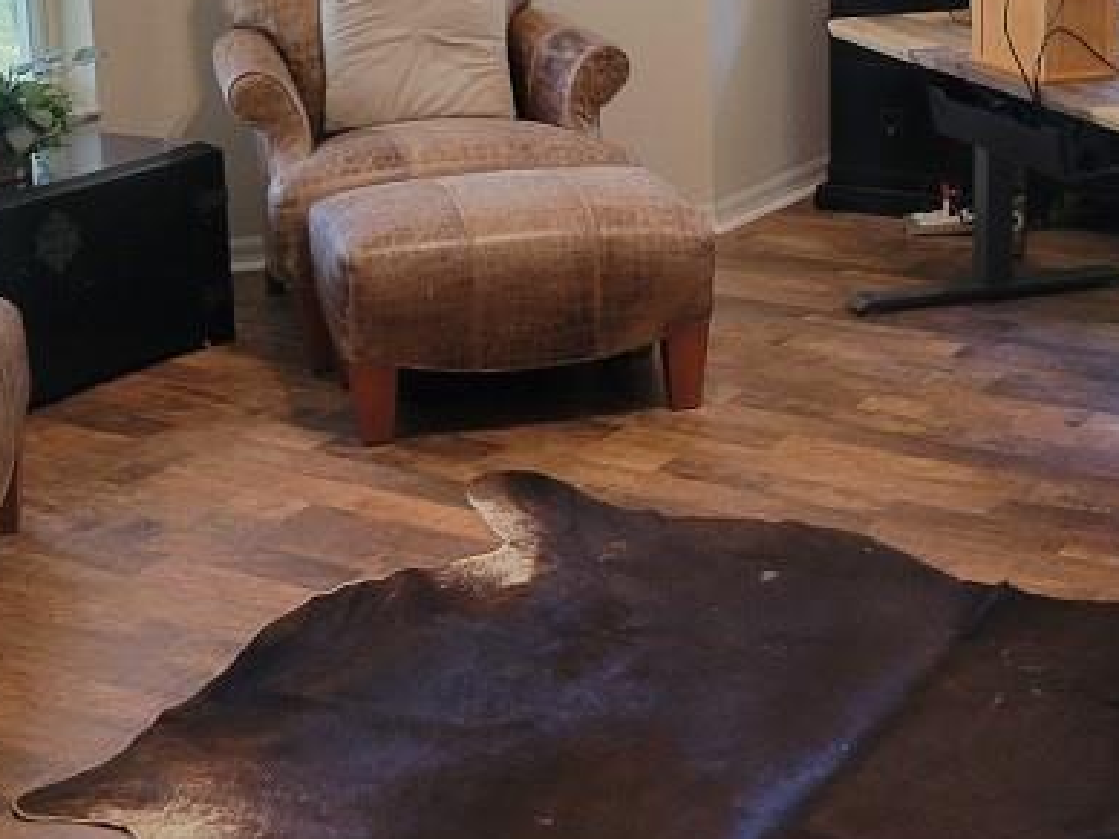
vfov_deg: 21.4
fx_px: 2166
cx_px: 707
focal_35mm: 67
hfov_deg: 28.8
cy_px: 66
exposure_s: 1/60
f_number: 1.8
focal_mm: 5.4
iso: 160
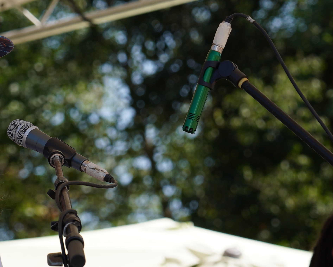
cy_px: 180
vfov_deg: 5.0
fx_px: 3075
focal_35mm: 312
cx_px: 18
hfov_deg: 6.2
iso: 100
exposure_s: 1/320
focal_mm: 105
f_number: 5.6
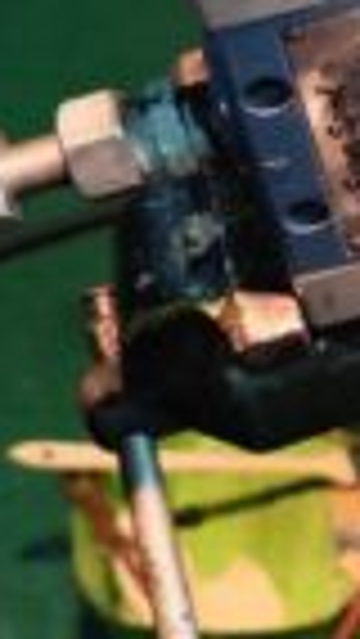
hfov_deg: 13.4
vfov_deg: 24.3
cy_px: 68
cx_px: 544
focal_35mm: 85
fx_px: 1441
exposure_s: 1/50
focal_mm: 6.14
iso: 320
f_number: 1.65
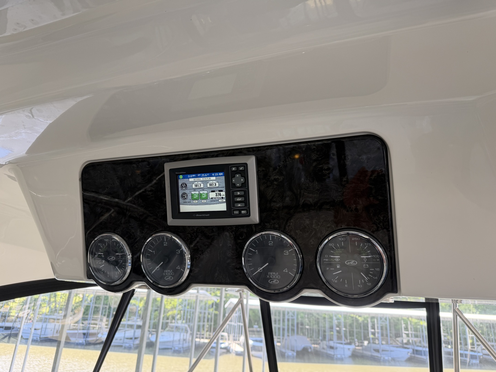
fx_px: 344
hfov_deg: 71.6
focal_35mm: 24
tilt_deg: +18.8
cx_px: 248
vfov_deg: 56.8
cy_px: 186
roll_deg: -0.9
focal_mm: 6.76
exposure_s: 1/139
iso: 80
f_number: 1.78
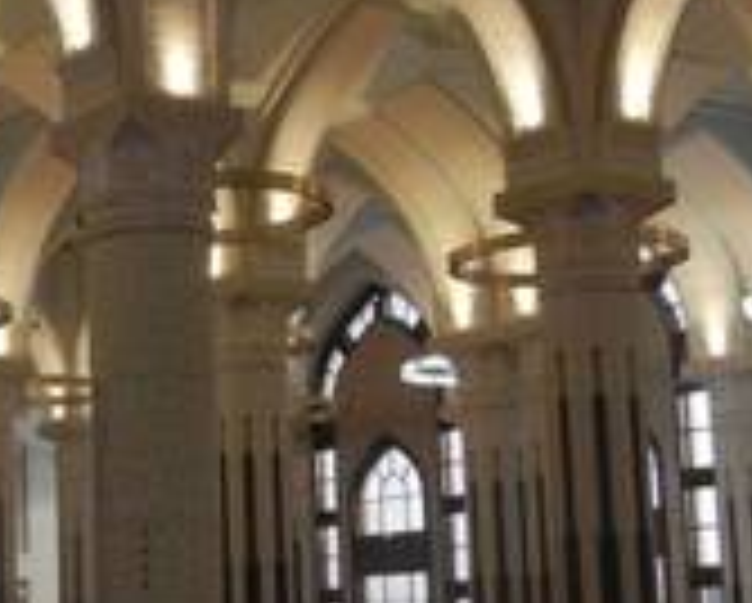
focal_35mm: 84
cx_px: -140
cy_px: 392
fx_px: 1872
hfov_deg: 21.2
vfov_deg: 18.3
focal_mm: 5.4
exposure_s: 1/30
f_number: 3.5
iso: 800
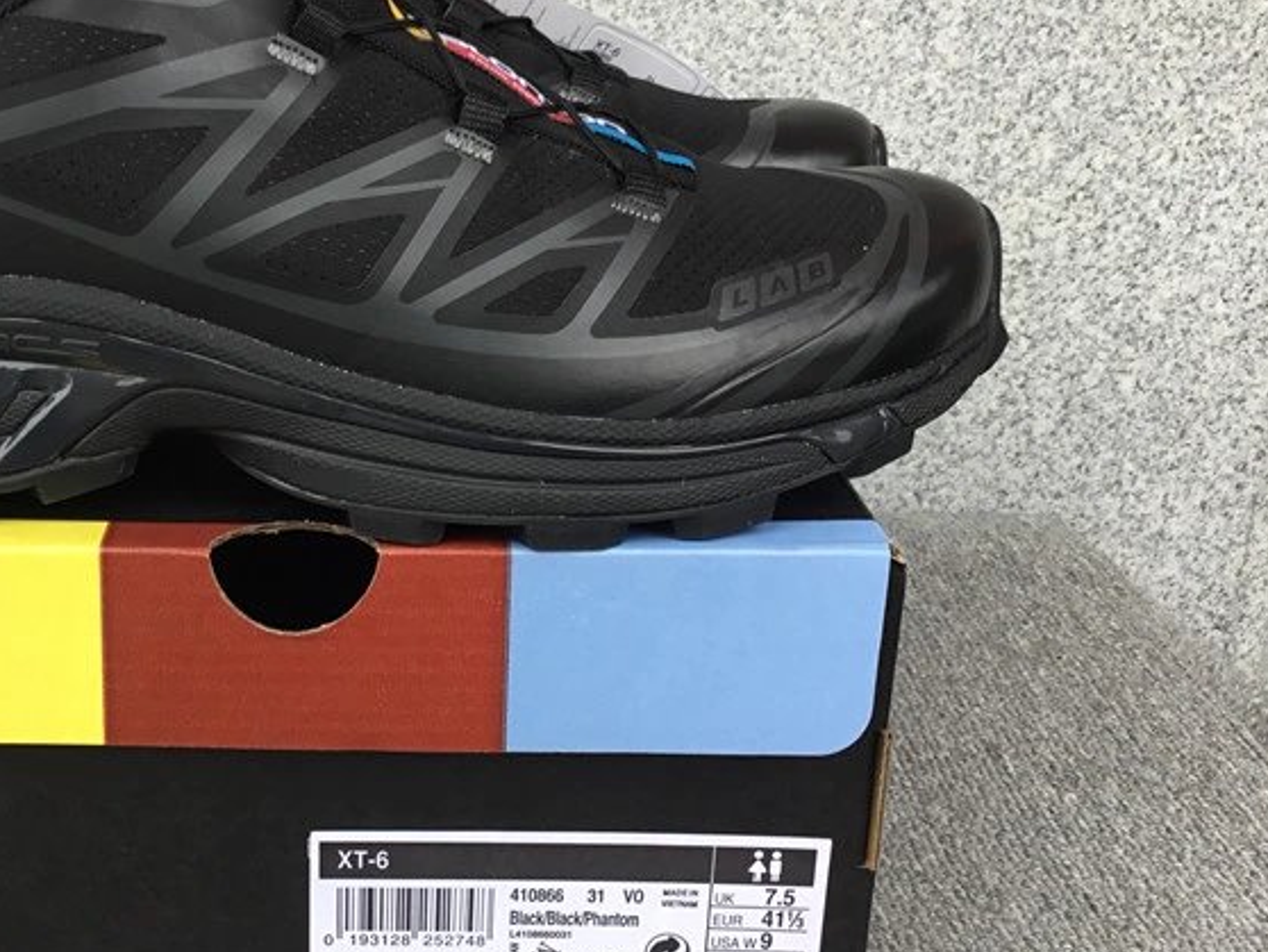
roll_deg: -0.6
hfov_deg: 37.4
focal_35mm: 50
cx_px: 343
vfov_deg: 29.1
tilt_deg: -18.8
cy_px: 421
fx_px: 1832
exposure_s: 1/50
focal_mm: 3.3
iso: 25
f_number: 2.4
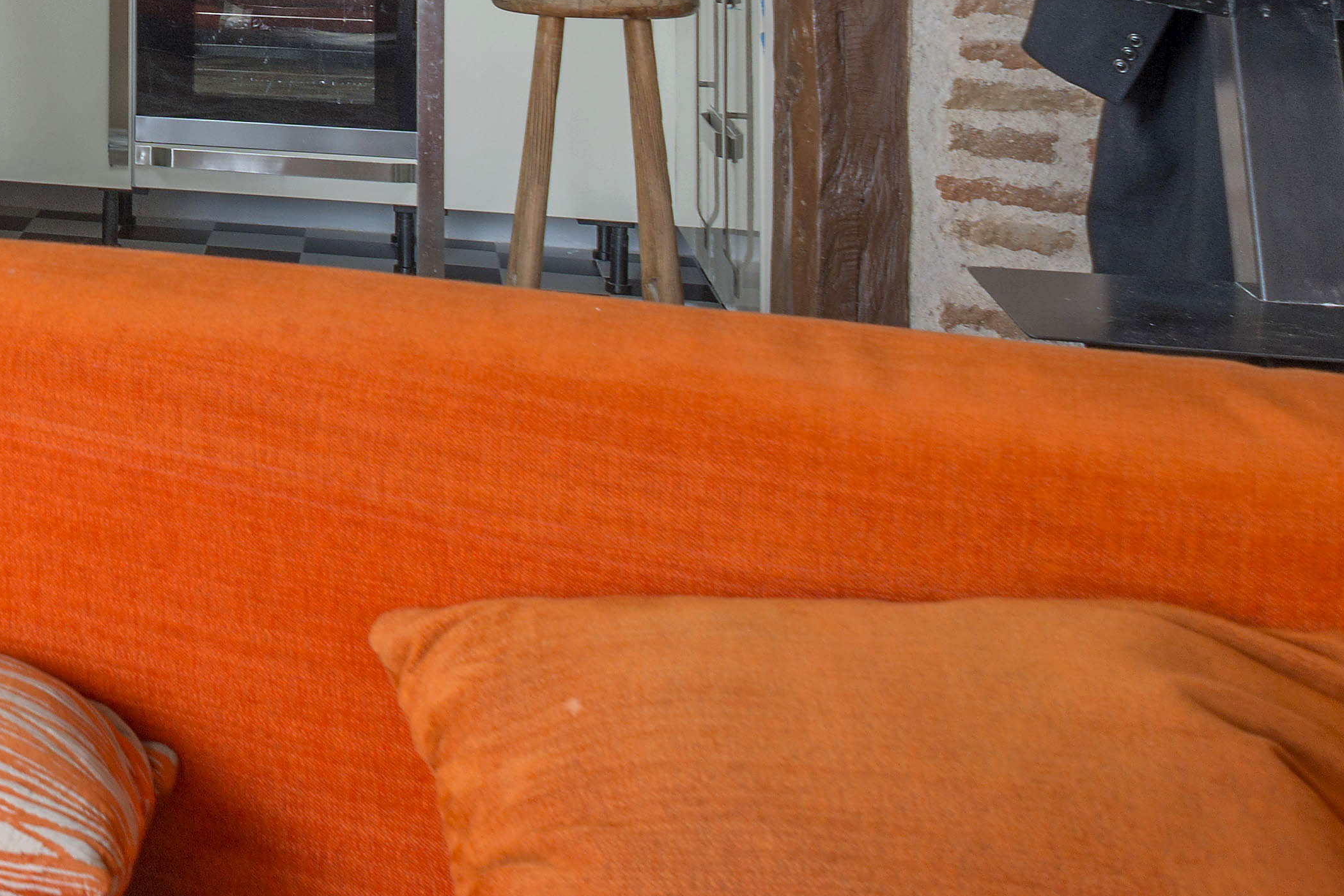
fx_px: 2614
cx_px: -587
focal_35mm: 70
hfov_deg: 23.8
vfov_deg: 18.1
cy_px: -296
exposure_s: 1/8
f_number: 8
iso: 100
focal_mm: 20
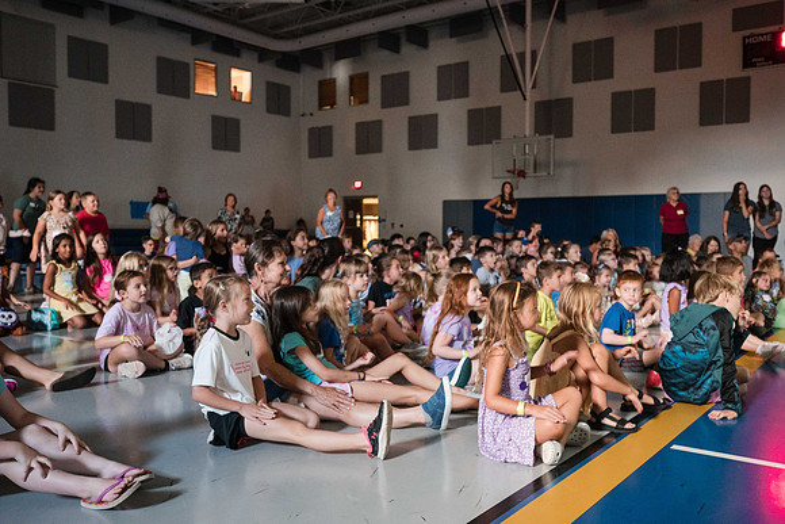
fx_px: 680
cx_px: 391
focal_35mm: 31
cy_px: 256
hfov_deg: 60.0
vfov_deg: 42.1
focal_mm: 30
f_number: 4
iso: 9000
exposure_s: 1/60
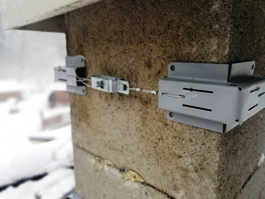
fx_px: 207
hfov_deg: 65.3
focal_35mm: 27
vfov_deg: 51.4
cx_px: 132
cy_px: 100
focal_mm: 3.95
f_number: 4
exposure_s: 1/153
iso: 50
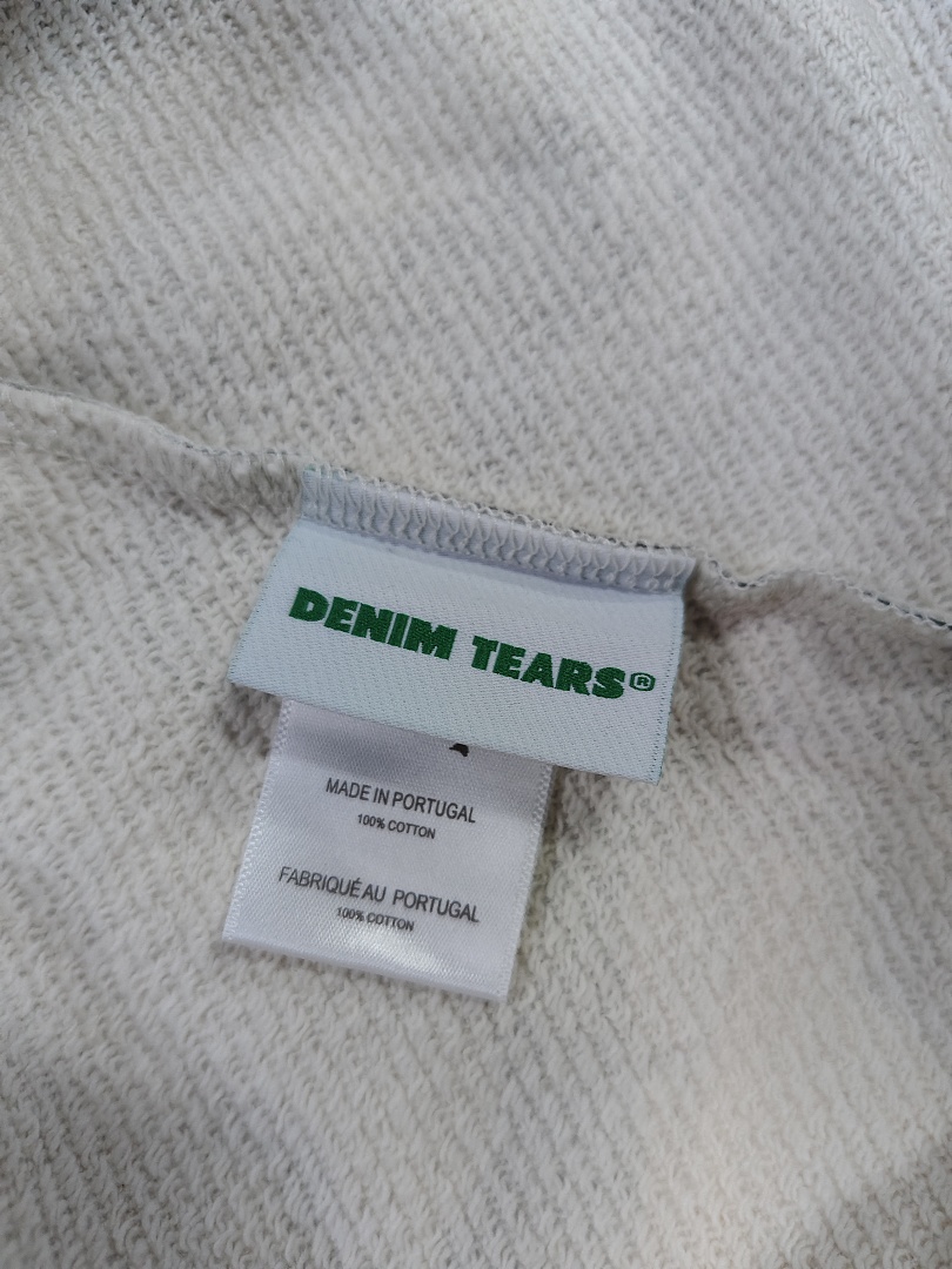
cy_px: 634
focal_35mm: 24
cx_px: 476
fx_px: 880
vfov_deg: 71.6
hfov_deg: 56.8
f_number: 1.88
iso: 1437
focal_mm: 5.56
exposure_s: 1/100
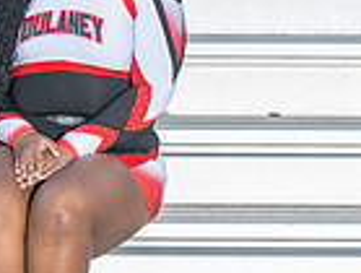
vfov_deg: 2.1
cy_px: -145
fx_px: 7256
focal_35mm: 694
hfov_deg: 2.8
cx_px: -197
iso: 100
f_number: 5.6
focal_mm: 110
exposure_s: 1/200
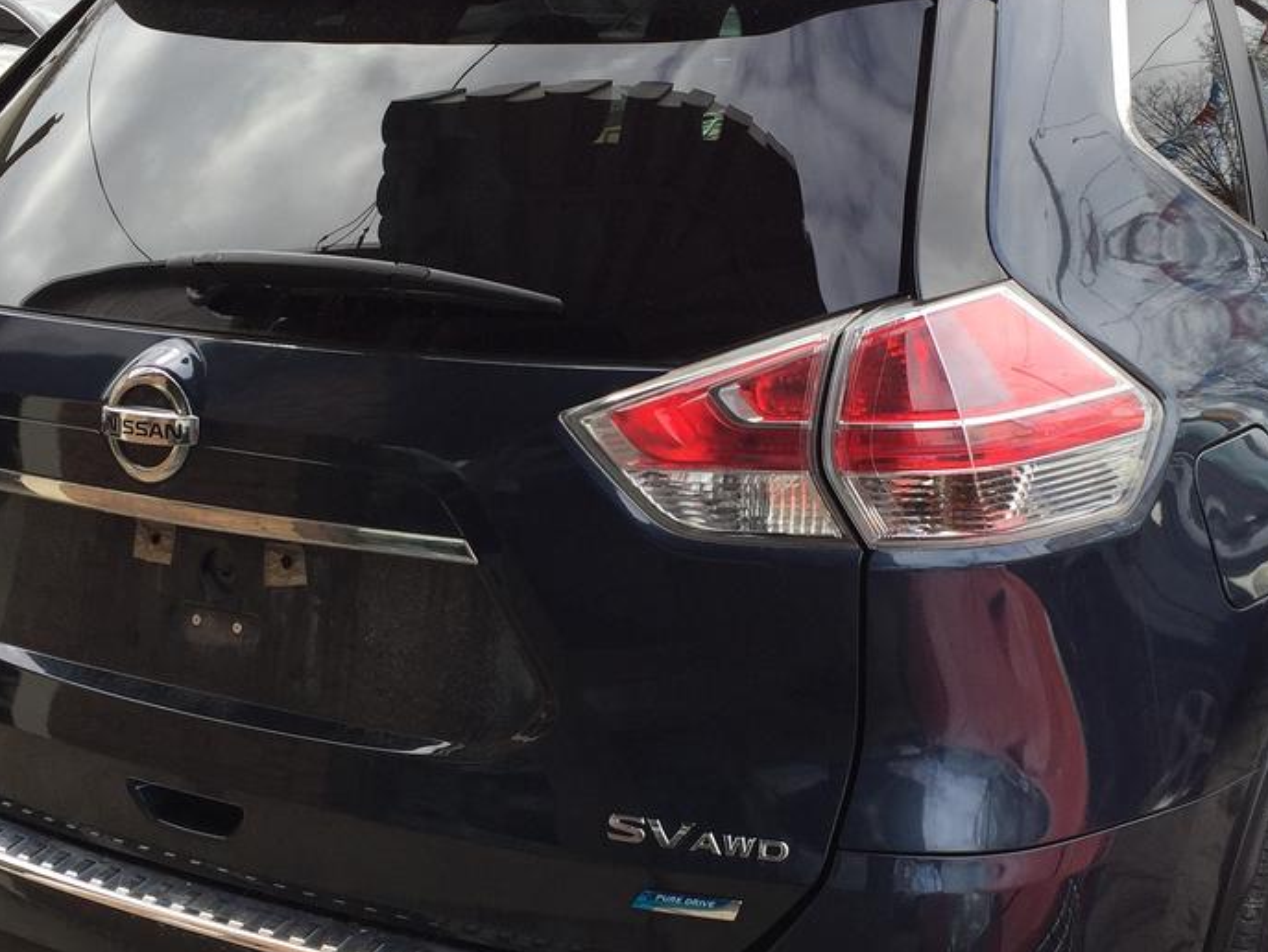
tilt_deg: -15.7
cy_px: 509
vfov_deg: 27.1
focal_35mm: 54
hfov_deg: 35.5
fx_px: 1979
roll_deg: +1.6
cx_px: 731
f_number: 2.2
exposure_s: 1/482
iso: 32
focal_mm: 4.15
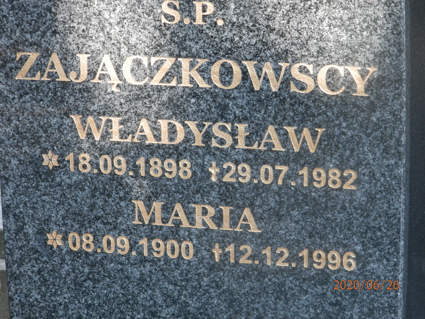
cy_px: 160
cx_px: 212
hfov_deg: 12.9
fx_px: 1878
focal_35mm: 153
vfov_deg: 9.7
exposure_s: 1/60
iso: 200
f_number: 4.9
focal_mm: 27.4
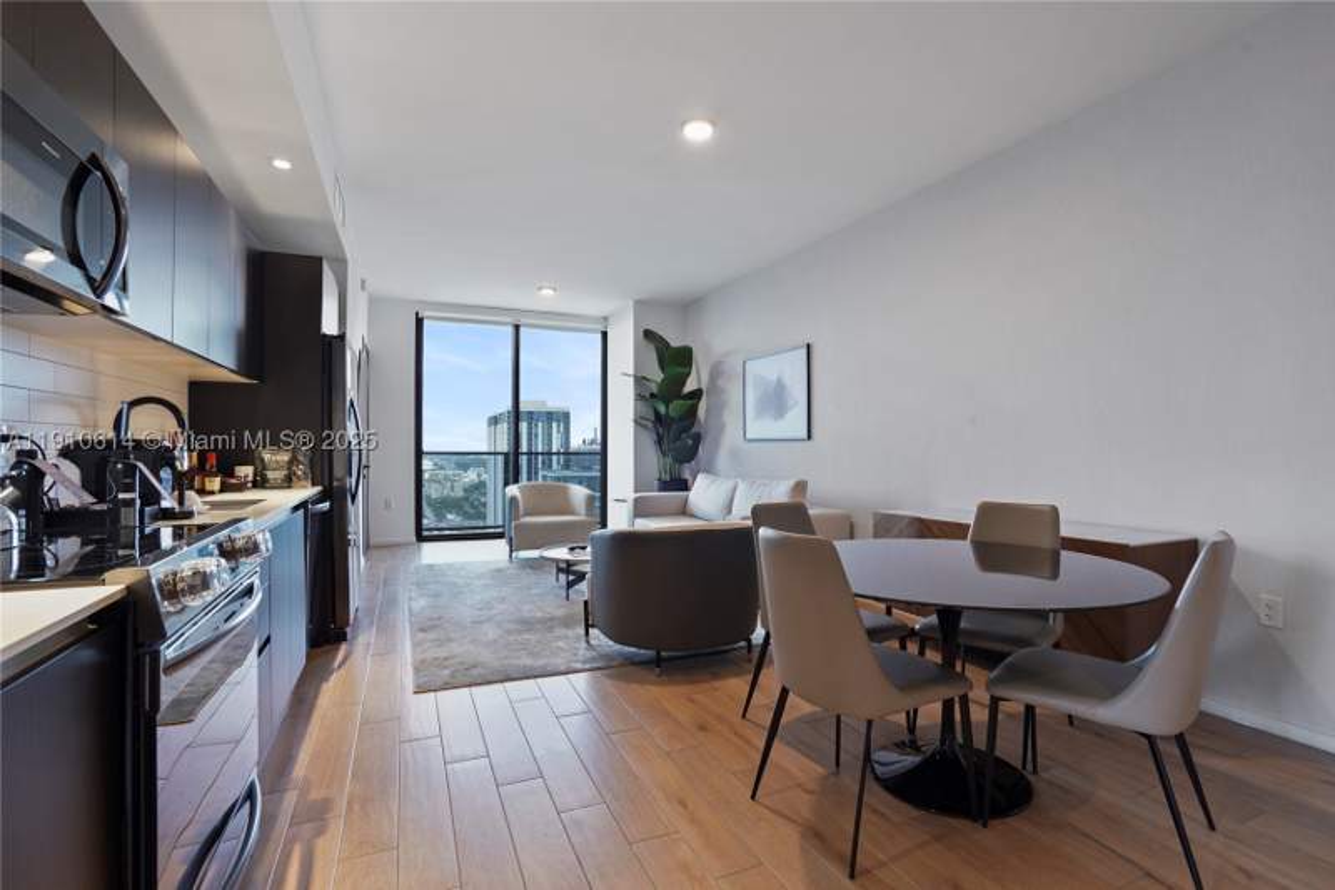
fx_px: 593
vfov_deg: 73.7
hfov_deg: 96.7
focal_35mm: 16
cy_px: 445
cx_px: 668
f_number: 8
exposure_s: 1/2.5
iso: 400
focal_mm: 16
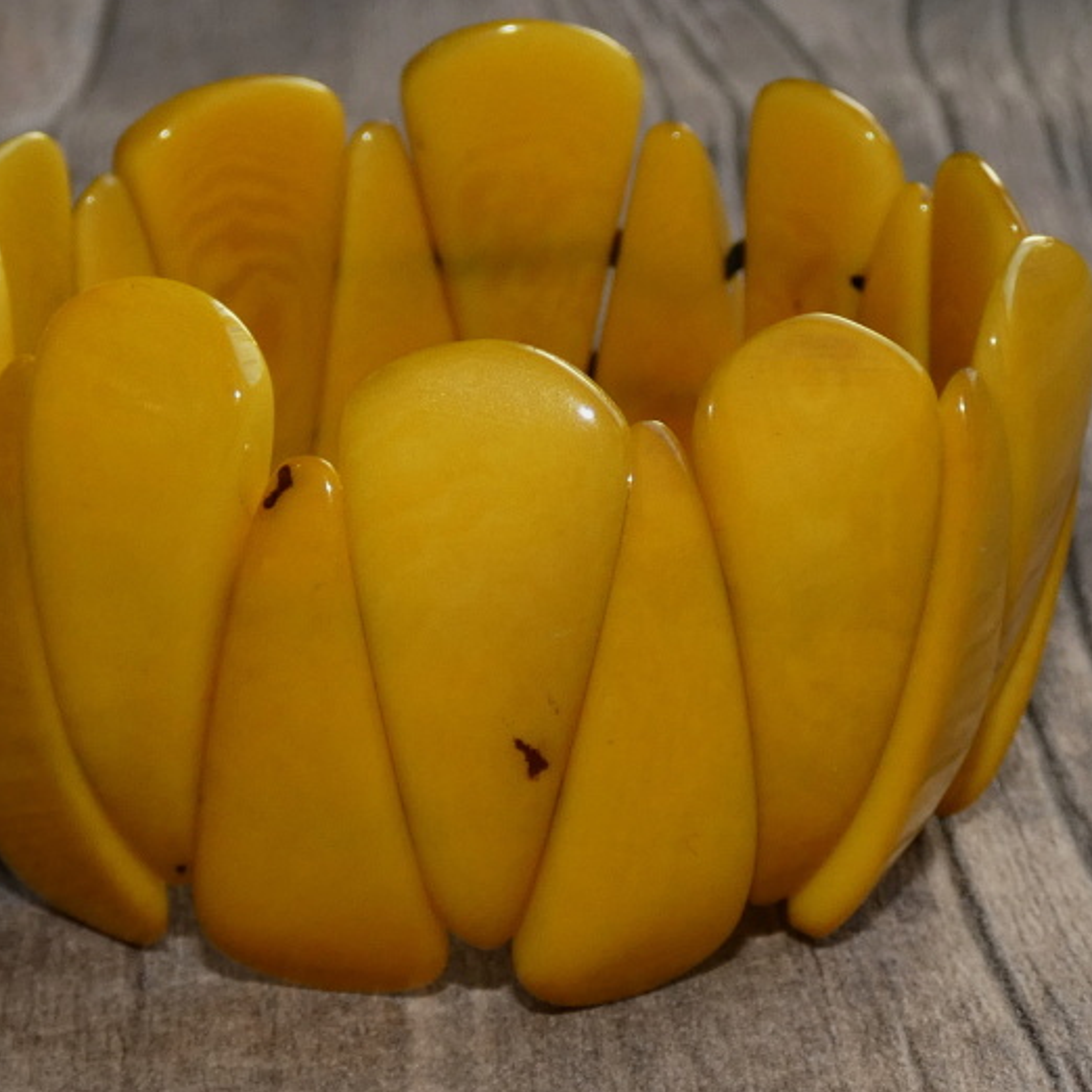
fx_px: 2320
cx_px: 469
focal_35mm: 65
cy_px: 506
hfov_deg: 26.5
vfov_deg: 26.5
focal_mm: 8.6
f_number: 3.8
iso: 125
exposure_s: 1/60
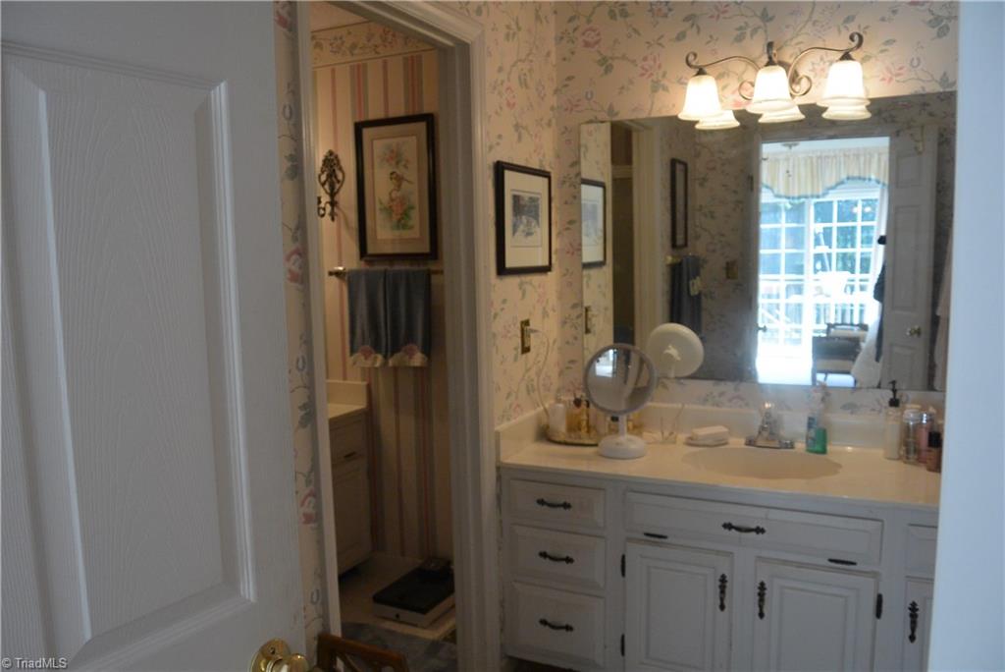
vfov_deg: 48.0
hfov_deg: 67.4
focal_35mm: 27
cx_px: 502
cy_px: 336
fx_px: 754
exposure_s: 1/125
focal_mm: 10
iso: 360
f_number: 3.5
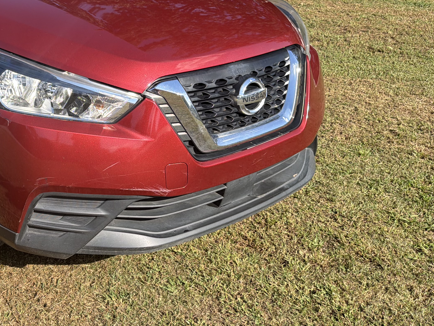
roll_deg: -0.8
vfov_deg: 31.2
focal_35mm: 46
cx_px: 48
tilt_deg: -15.9
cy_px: 97
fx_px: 577
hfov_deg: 38.6
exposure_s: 1/3279
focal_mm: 6.76
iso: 100
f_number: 1.78
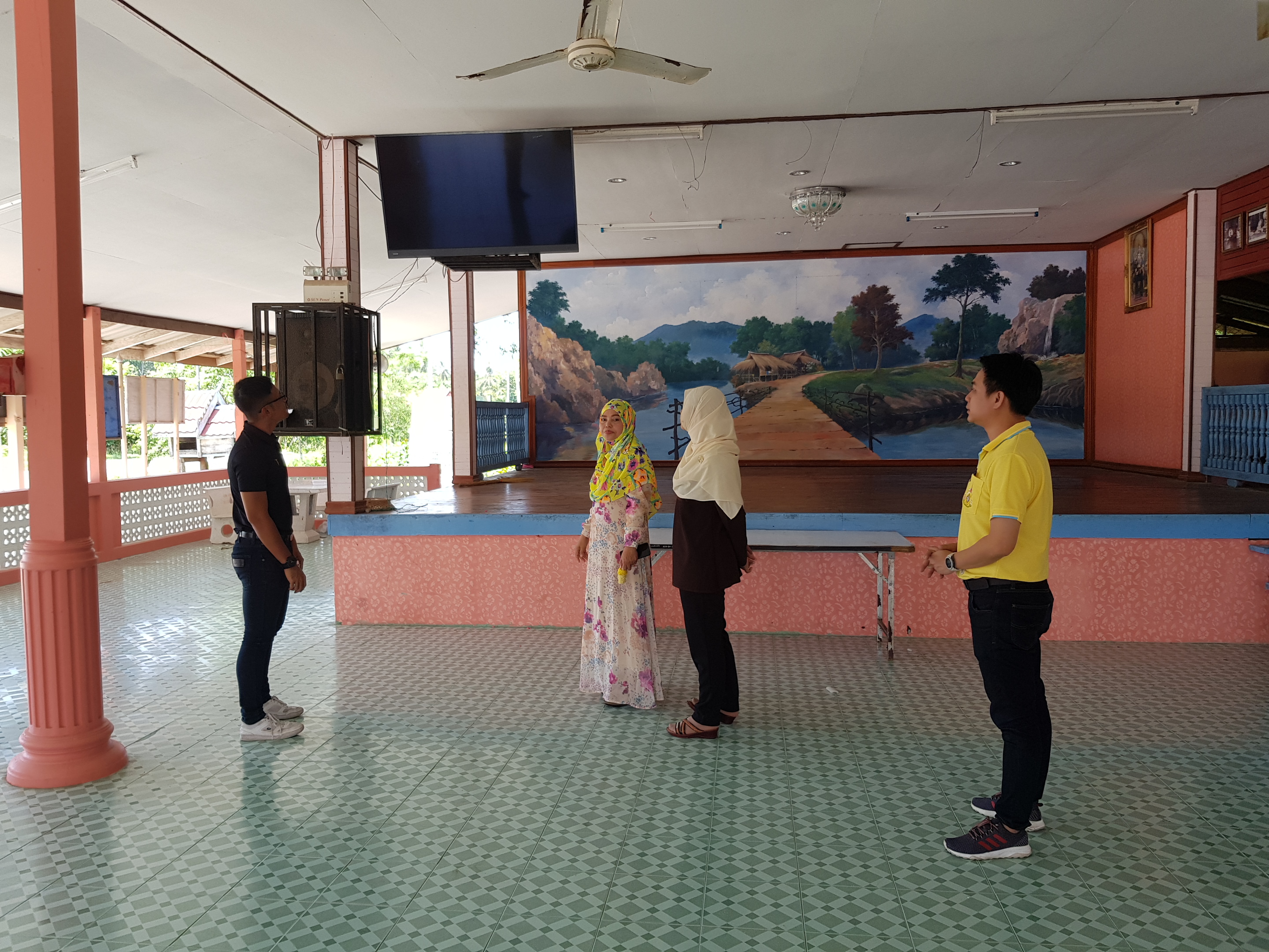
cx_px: 634
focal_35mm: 26
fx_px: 953
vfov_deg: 53.1
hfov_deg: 67.3
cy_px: 476
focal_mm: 4.3
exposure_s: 1/168
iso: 40
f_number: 1.7
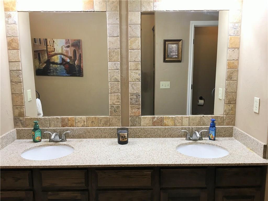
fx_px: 225
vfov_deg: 48.2
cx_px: 134
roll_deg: +0.1
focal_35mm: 29
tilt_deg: -8.1
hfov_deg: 61.7
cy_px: 100
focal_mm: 4.15
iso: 80
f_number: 2.2
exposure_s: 1/30
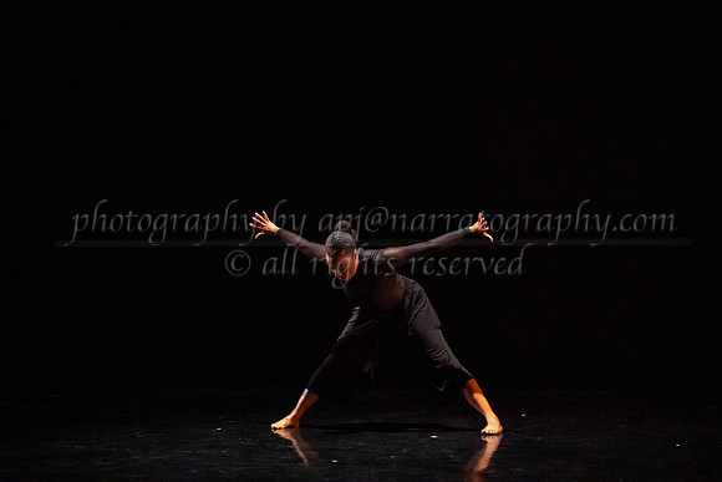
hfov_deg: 21.8
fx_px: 1874
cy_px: 182
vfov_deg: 14.6
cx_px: 361
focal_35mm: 93
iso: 4000
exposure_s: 1/320
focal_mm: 75
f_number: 3.5
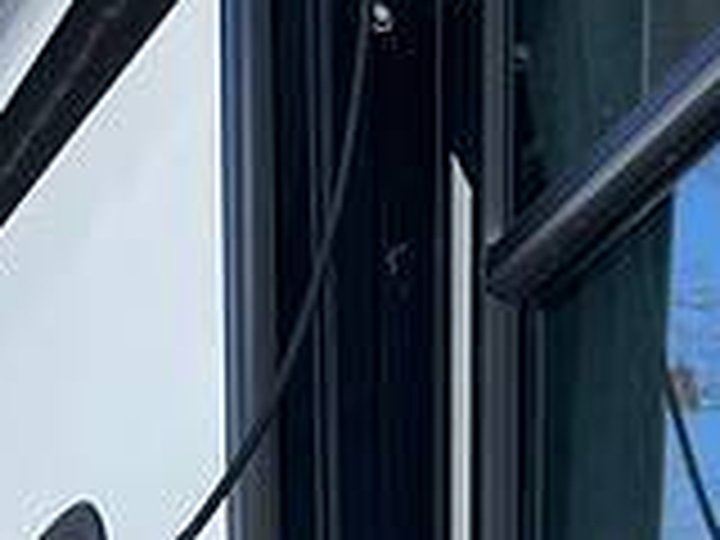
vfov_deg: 8.1
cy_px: 1494
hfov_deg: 11.8
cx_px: 900
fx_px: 3390
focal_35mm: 163
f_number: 1.6
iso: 32
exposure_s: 1/1289
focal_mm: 4.2
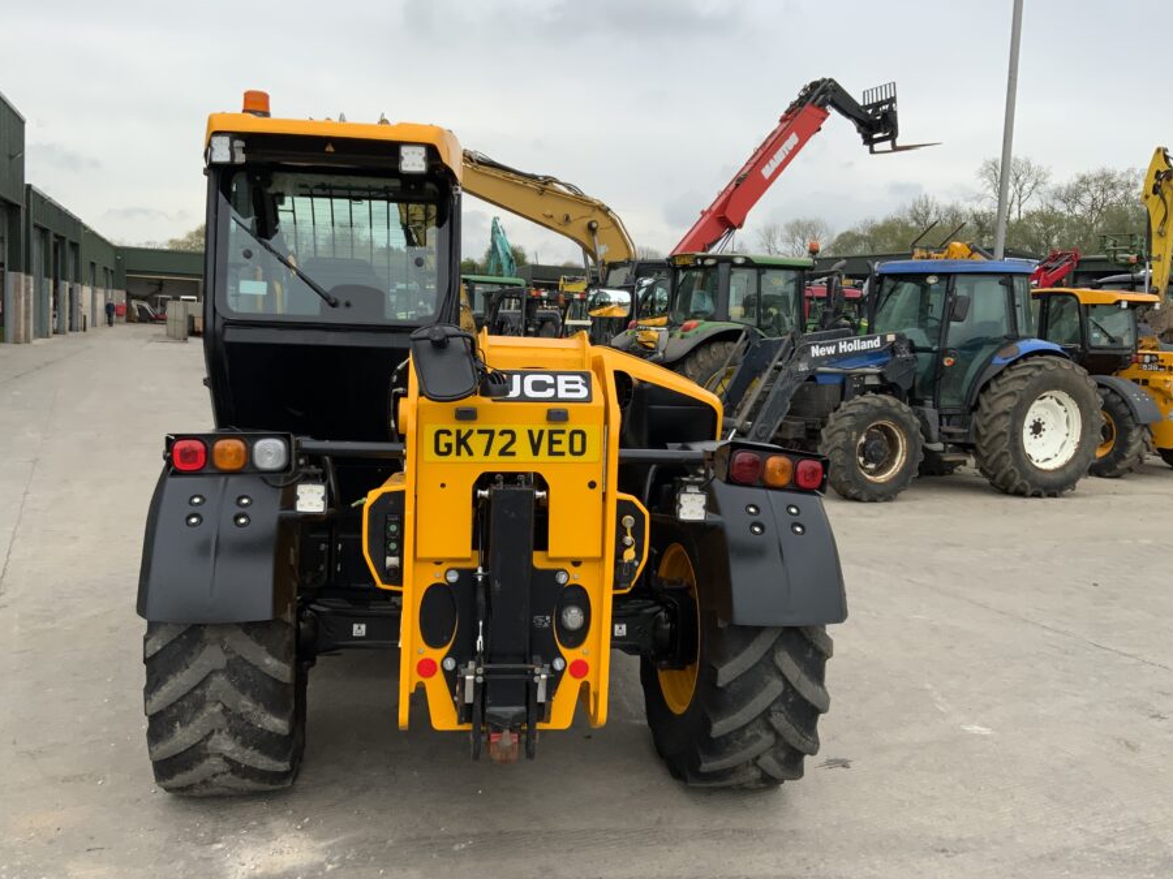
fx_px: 1118
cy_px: 431
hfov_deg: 55.3
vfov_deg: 42.9
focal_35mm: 33
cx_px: 564
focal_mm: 3
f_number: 1.8
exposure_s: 1/1076
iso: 16
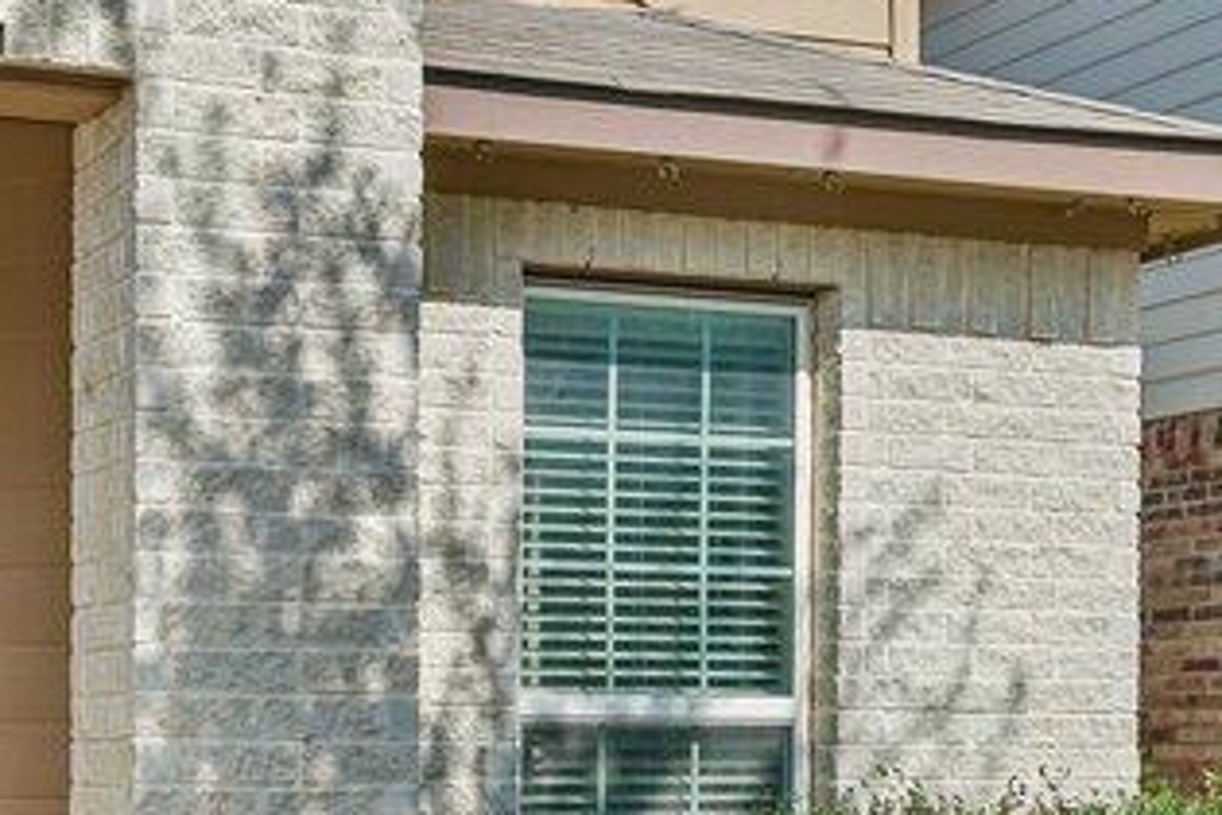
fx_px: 2410
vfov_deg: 18.8
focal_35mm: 71
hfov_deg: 27.4
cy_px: 743
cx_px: 105
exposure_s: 1/200
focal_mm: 35
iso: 200
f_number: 8
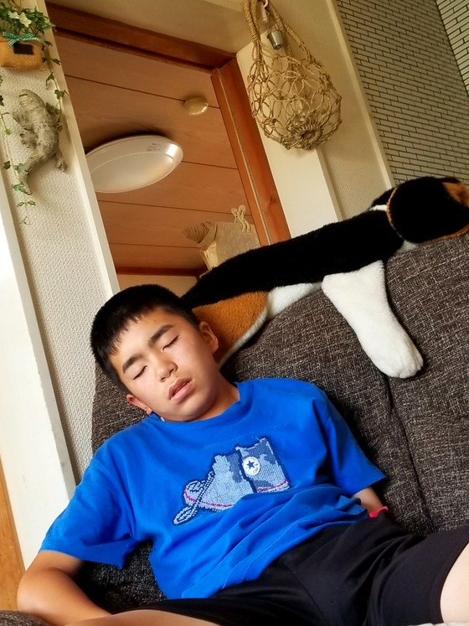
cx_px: 234
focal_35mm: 26
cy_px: 313
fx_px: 470
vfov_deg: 67.3
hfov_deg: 53.1
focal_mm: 4.3
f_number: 1.7
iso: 80
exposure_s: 1/50
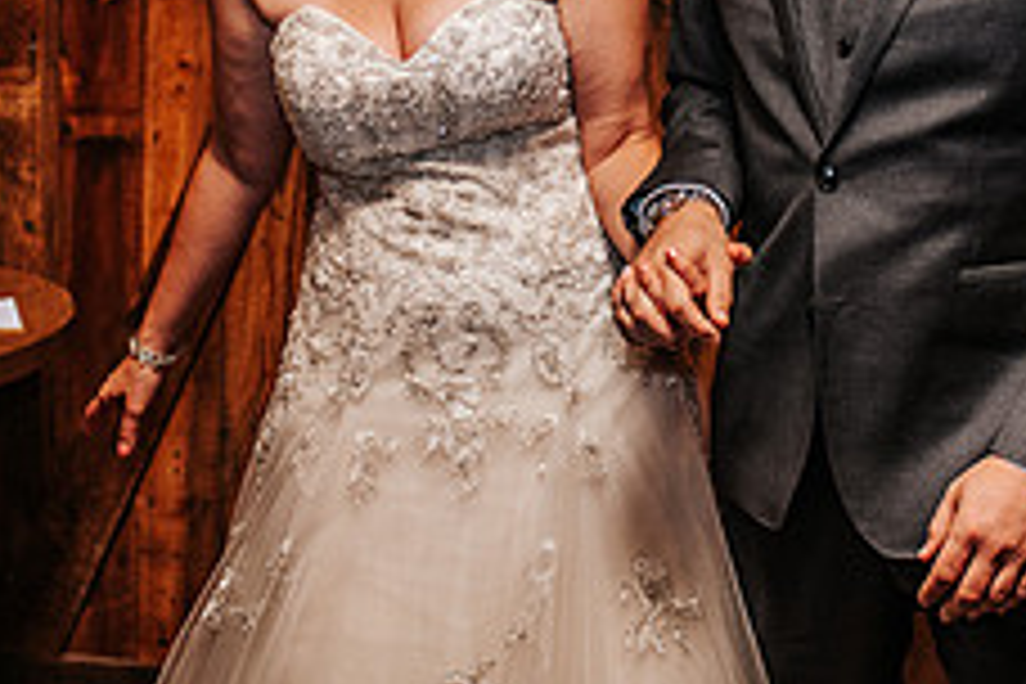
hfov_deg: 22.9
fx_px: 2536
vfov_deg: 15.1
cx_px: 562
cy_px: -25
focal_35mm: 89
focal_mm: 35
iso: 1000
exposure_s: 1/200
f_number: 2.2
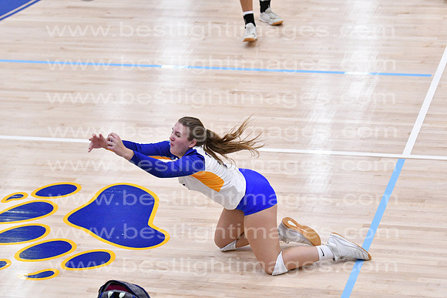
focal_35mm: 147
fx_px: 1826
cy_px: 149
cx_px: 224
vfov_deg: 9.3
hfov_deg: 14.0
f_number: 3.2
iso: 6400
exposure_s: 1/1000
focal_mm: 98
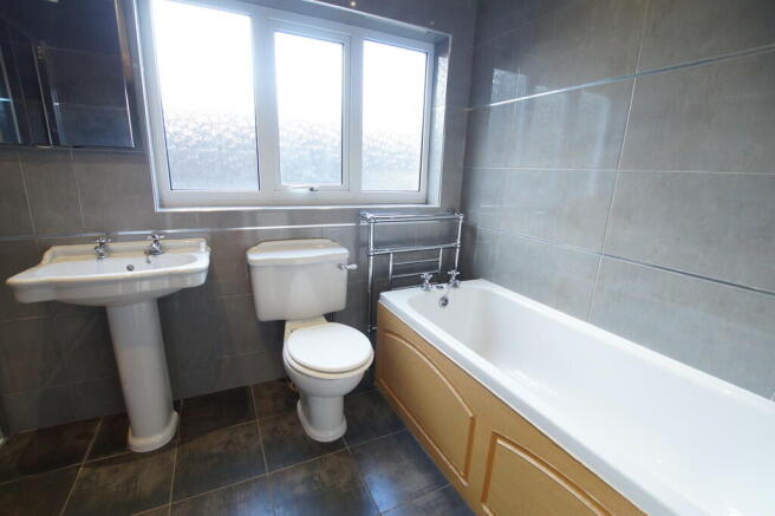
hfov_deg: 100.4
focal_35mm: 15
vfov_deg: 77.3
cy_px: 258
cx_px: 388
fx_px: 323
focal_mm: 10
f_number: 4
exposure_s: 1/60
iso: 500
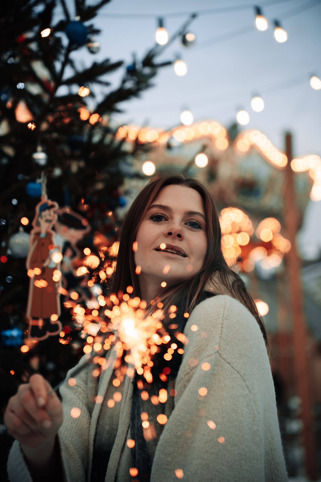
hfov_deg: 18.4
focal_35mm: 74
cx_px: 160
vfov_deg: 27.3
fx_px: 990
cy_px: 241
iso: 100
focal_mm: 74
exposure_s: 1/320
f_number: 2.8
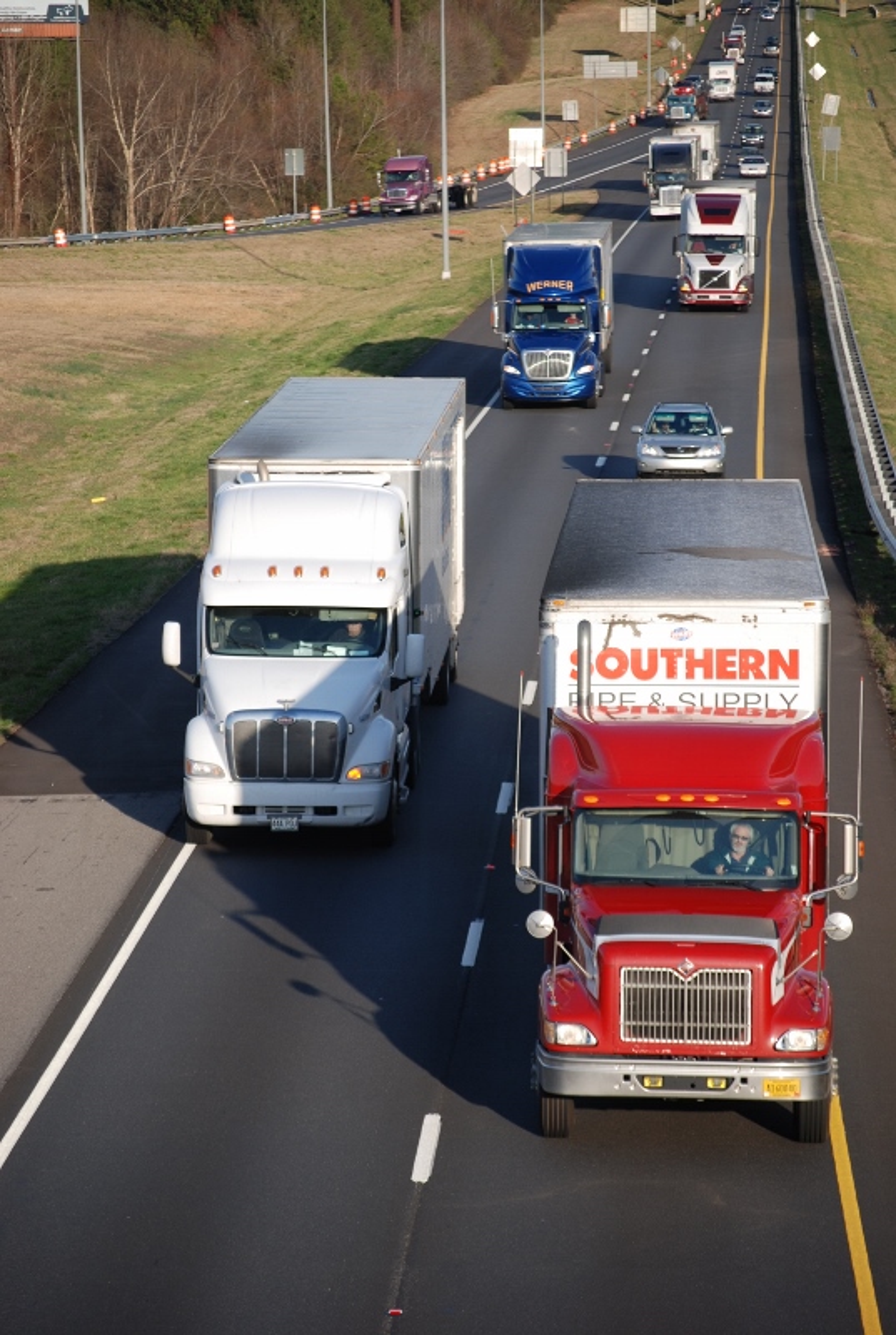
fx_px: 5685
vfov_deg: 13.4
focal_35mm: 153
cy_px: 668
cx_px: 448
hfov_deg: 9.0
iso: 100
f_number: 4.8
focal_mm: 102
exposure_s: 1/320
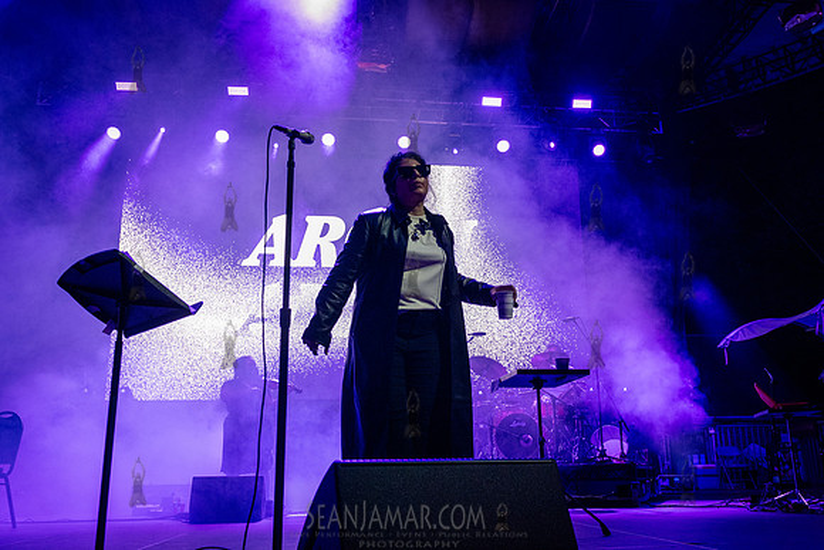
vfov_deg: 41.6
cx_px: 446
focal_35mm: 32
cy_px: 294
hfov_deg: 59.2
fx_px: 723
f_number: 4
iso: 5000
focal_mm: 29
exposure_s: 1/400
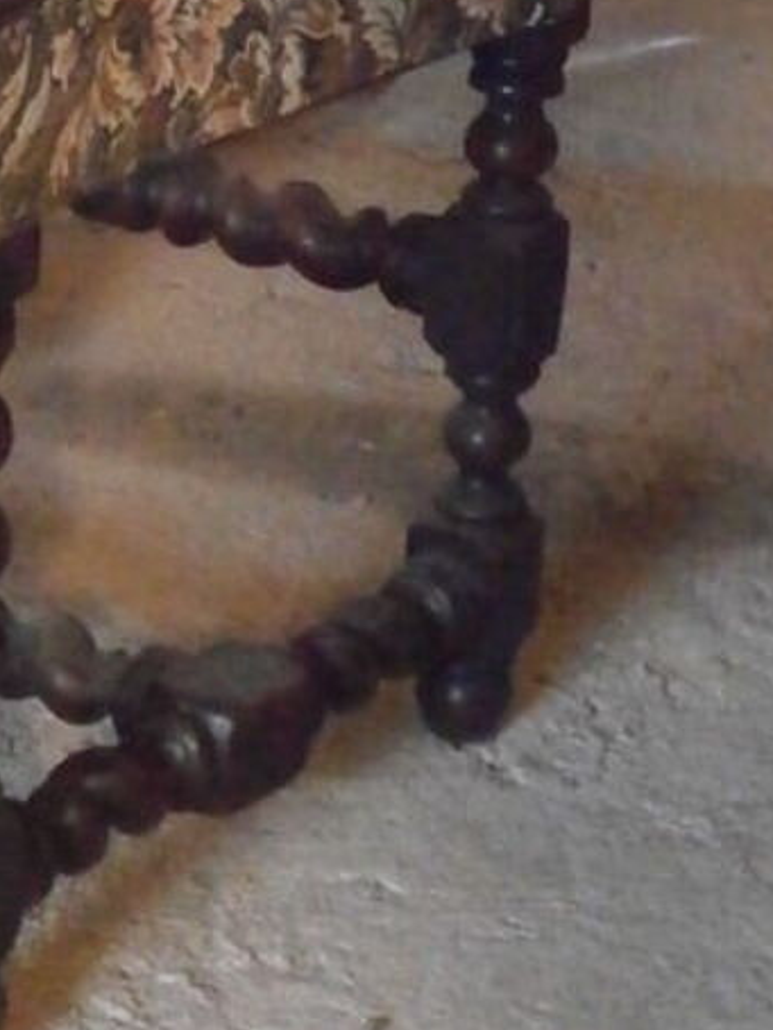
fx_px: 4105
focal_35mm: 138
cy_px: -228
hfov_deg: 10.5
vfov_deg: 13.8
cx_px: -249
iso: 1600
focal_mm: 8.3
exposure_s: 1/100
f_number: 3.4
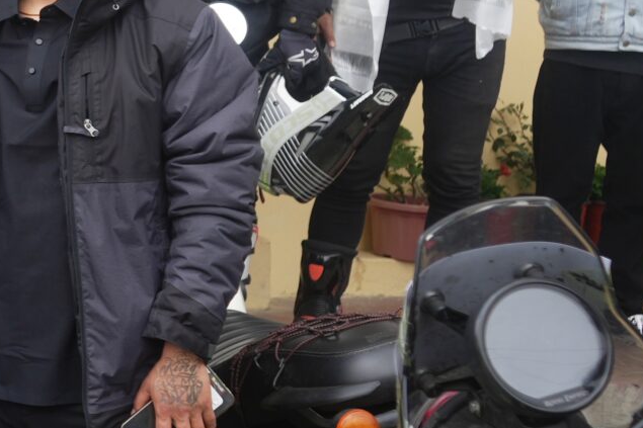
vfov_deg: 10.9
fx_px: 2232
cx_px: -542
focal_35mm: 125
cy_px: 20
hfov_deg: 14.3
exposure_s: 1/500
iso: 100
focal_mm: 31
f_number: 4.5
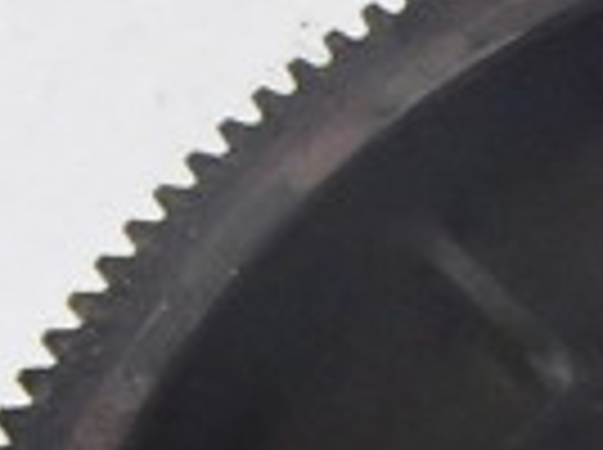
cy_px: 884
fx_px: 3078
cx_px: 999
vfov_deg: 8.0
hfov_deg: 10.7
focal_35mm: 177
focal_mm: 6.64
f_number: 4.7
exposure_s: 1/40
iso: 1600
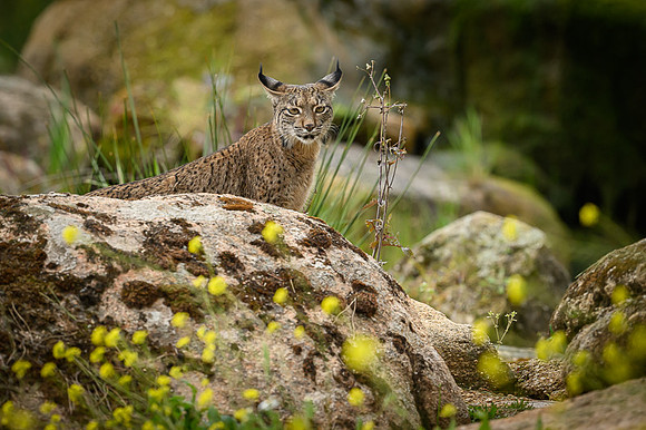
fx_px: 10427
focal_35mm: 581
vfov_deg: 2.4
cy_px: 117
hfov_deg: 3.5
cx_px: 319
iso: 1000
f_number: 4
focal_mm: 400
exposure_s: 1/2000
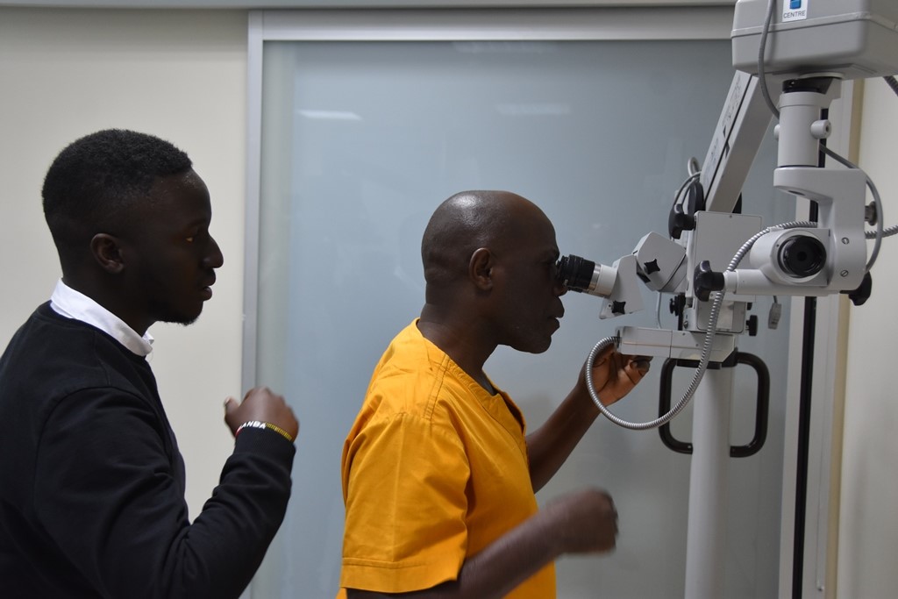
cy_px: 300
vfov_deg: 33.0
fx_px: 1010
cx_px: 449
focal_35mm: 40
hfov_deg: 47.9
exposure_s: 1/80
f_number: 4.5
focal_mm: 27
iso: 800
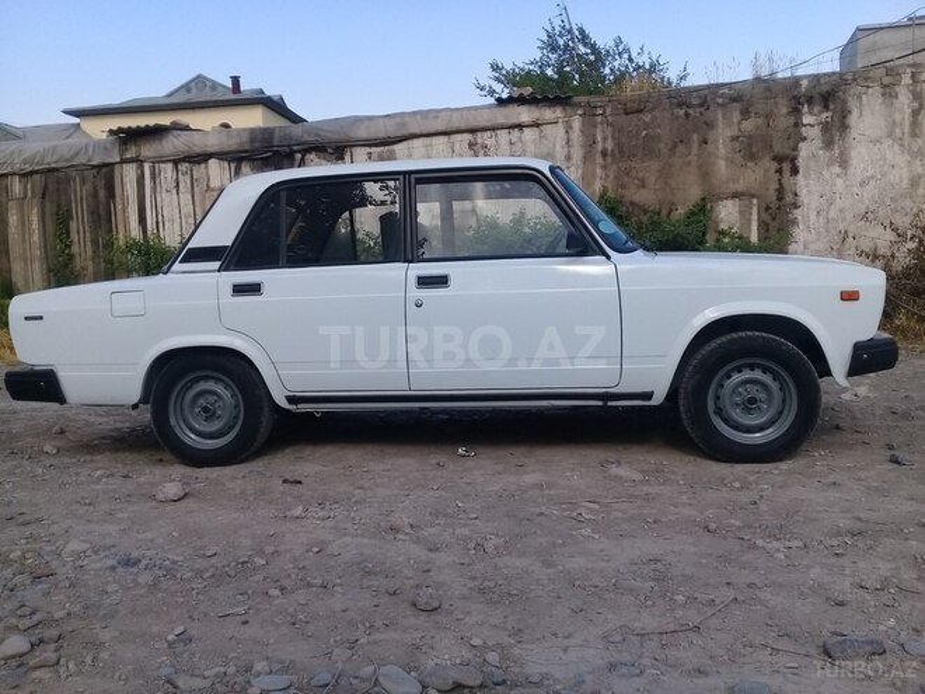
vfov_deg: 45.4
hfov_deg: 58.4
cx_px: 462
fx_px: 828
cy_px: 347
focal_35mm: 31
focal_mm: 3.3
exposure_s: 1/822
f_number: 2.2
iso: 50
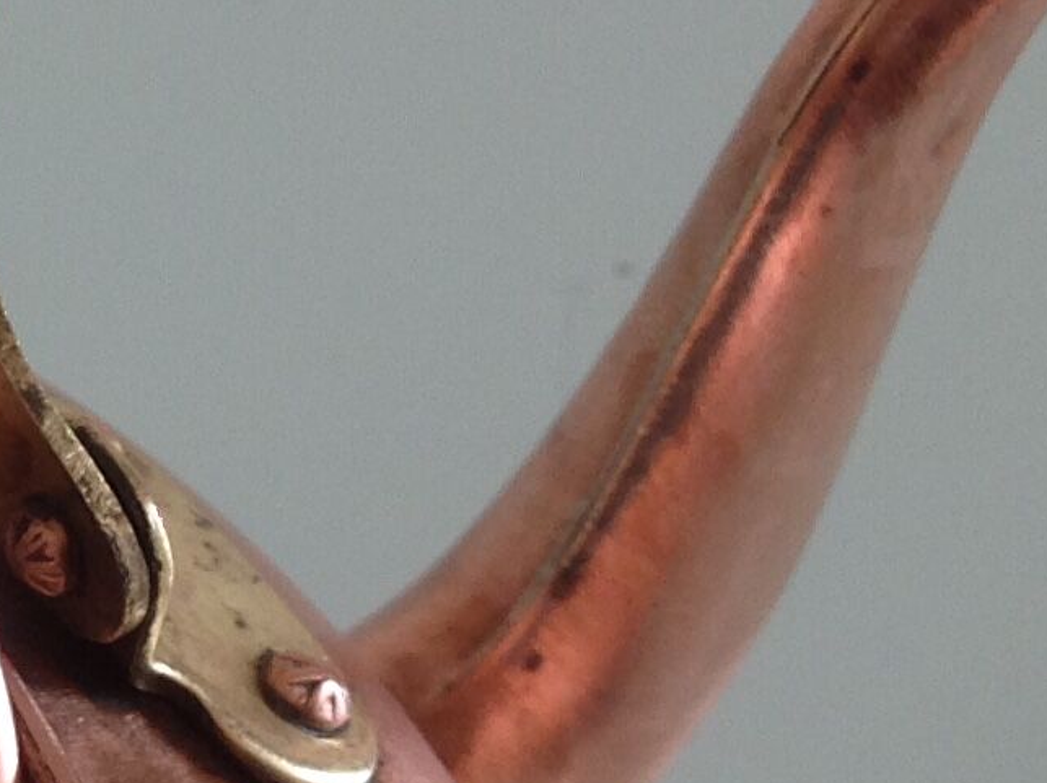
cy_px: 480
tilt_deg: -57.4
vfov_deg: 10.5
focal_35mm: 141
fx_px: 4261
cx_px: -715
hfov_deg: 12.9
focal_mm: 4.28
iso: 64
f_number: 2.4
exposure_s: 1/60
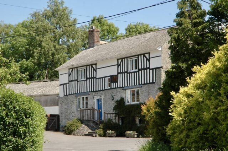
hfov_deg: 19.5
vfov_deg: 13.0
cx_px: 114
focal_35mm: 105
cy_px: 76
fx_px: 664
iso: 200
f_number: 8
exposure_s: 1/250
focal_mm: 70
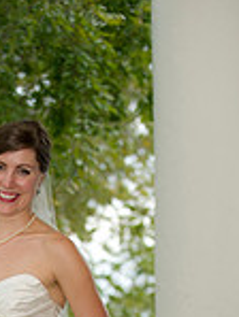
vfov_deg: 9.0
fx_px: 1995
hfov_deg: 6.8
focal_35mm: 217
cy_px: 417
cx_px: 18
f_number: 2.8
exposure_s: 1/160
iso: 250
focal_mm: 75
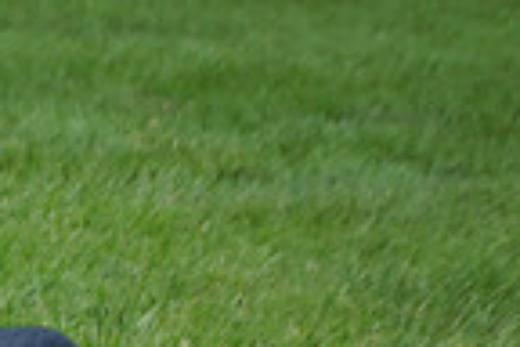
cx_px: -321
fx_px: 2961
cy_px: 656
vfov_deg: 6.5
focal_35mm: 205
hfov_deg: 9.7
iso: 200
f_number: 8
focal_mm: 34
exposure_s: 1/250
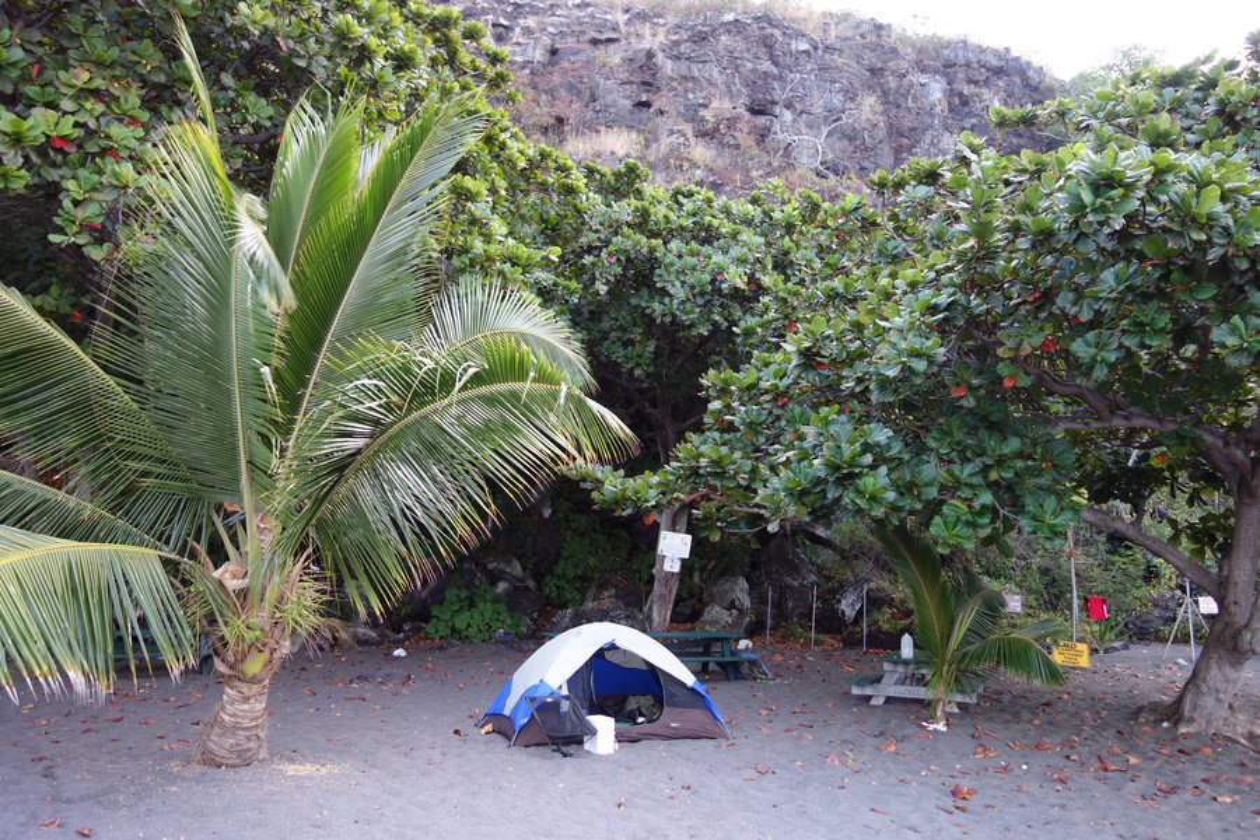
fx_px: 980
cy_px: 420
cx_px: 630
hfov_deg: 65.5
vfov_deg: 46.4
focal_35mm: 28
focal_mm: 10.4
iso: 125
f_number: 1.8
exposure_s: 1/50
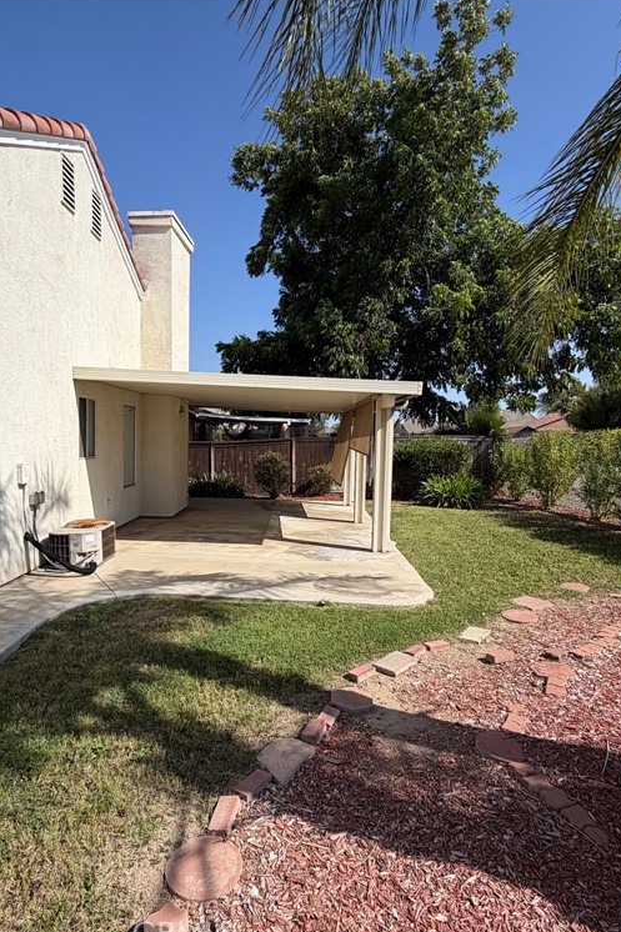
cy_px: 471
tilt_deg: -3.4
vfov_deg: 84.0
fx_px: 518
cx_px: 279
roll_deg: +0.3
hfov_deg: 61.8
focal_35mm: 20
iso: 20
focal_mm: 2.22
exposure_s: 1/1125
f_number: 2.2
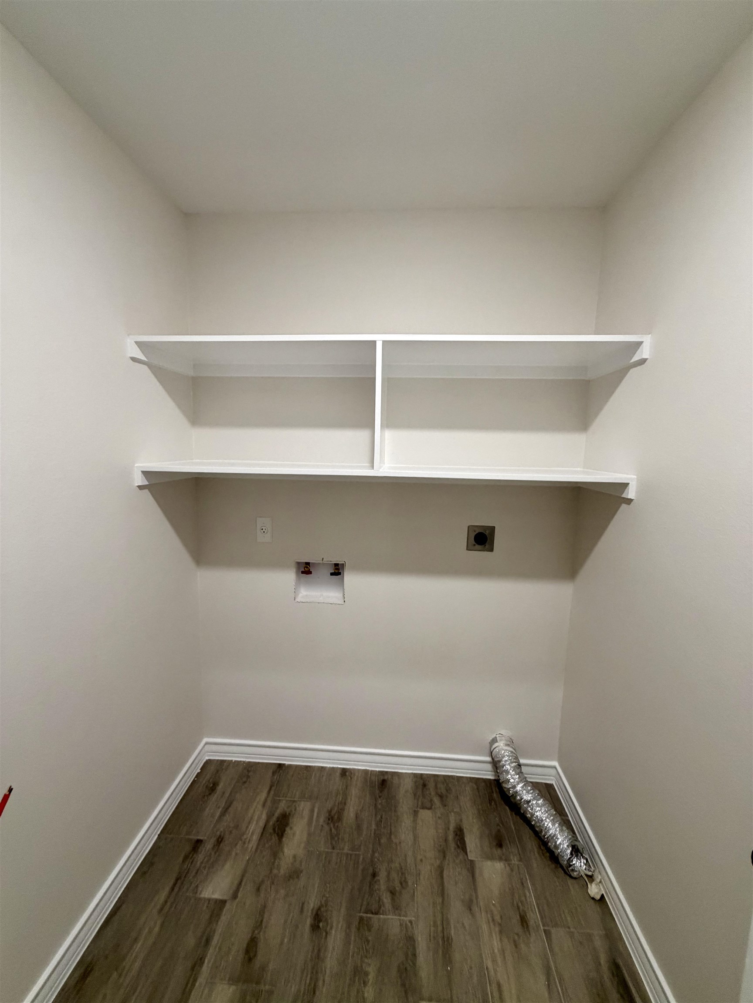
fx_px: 406
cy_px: 502
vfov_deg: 102.1
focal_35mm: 14
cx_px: 376
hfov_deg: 85.7
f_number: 2.2
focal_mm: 2.22
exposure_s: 1/120
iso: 320
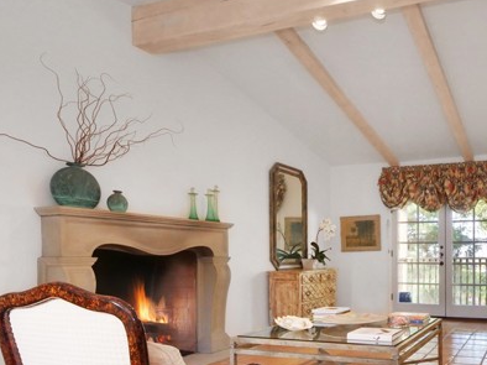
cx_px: 368
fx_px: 366
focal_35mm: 26
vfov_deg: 50.3
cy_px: 283
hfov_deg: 63.2
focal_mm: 8
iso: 1600
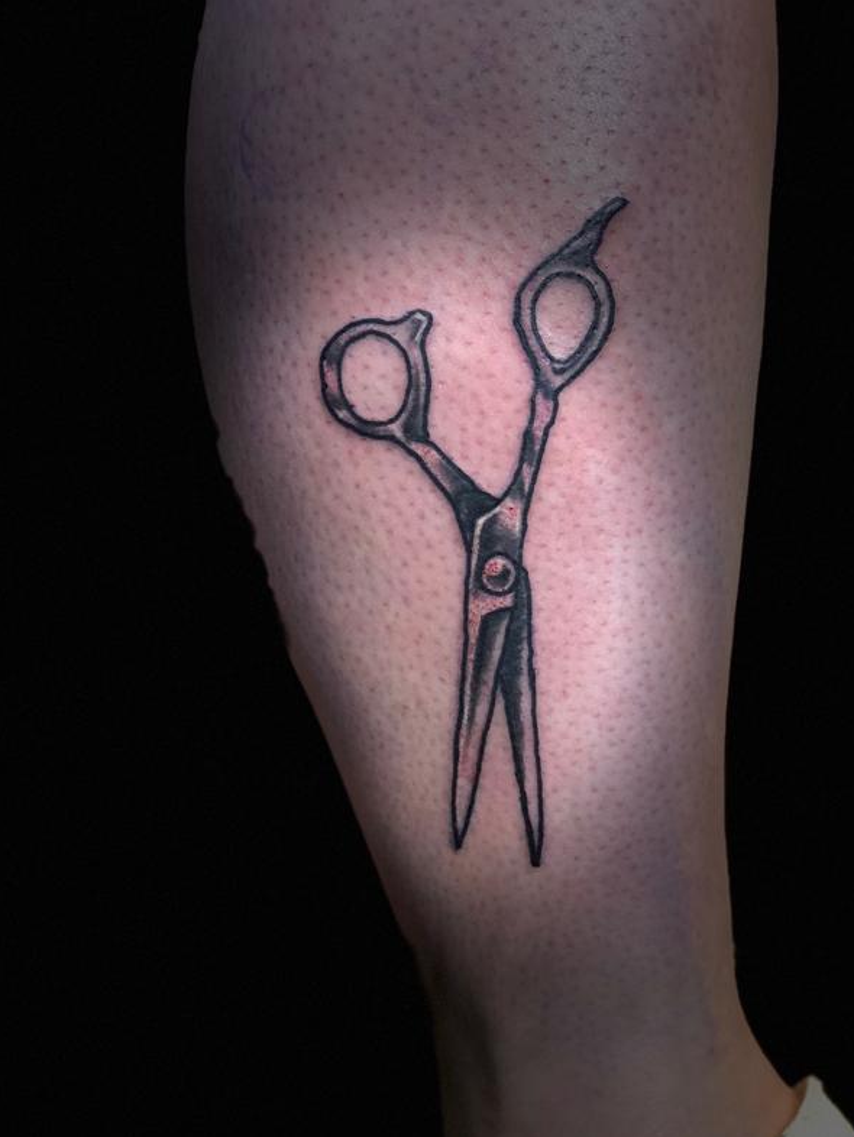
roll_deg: +2.9
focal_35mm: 58
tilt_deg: -11.0
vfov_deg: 33.2
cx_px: 430
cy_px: 577
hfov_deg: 25.2
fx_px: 1907
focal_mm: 6.6
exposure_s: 1/60
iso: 640
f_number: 2.8
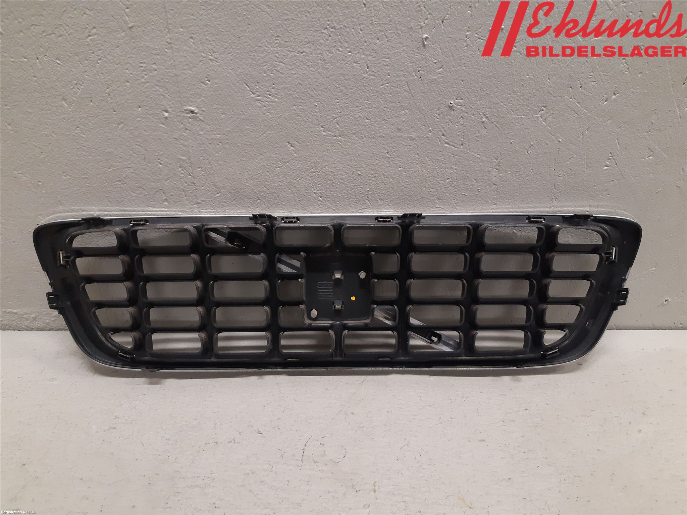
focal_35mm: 26
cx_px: 344
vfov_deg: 53.1
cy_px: 258
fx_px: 516
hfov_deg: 67.3
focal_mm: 3.93
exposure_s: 1/50
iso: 200
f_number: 1.7
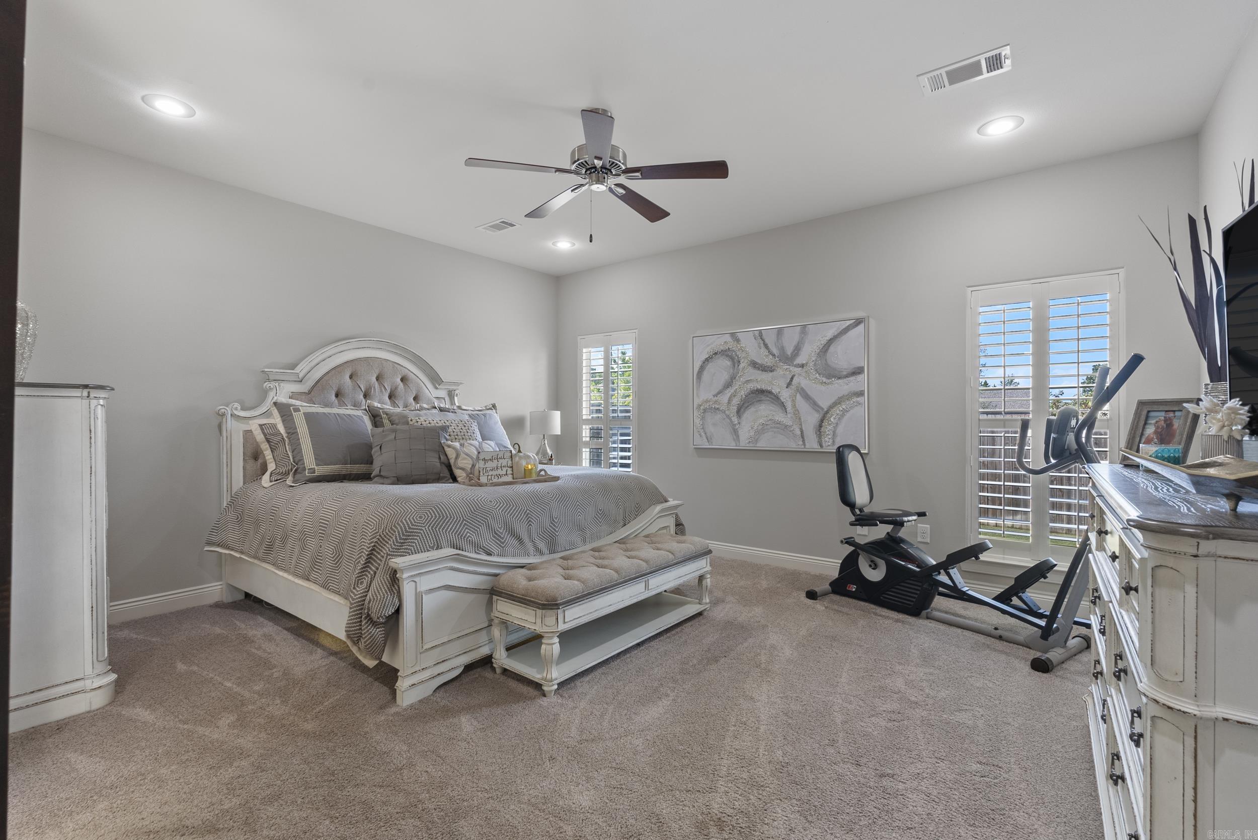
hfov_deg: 96.7
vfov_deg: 73.8
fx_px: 559
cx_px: 629
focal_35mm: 16
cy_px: 420
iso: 640
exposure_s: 1/3
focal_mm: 16
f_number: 9
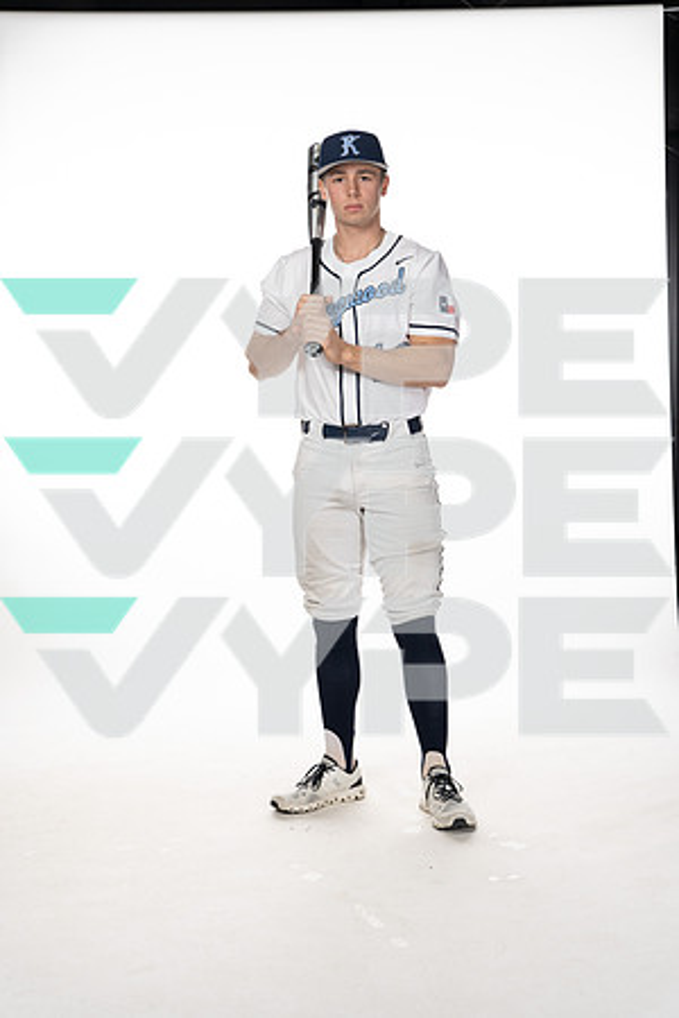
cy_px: 509
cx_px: 340
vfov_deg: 39.6
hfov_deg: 27.0
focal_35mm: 50
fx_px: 1414
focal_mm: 50
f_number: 6.3
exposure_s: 1/250
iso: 400
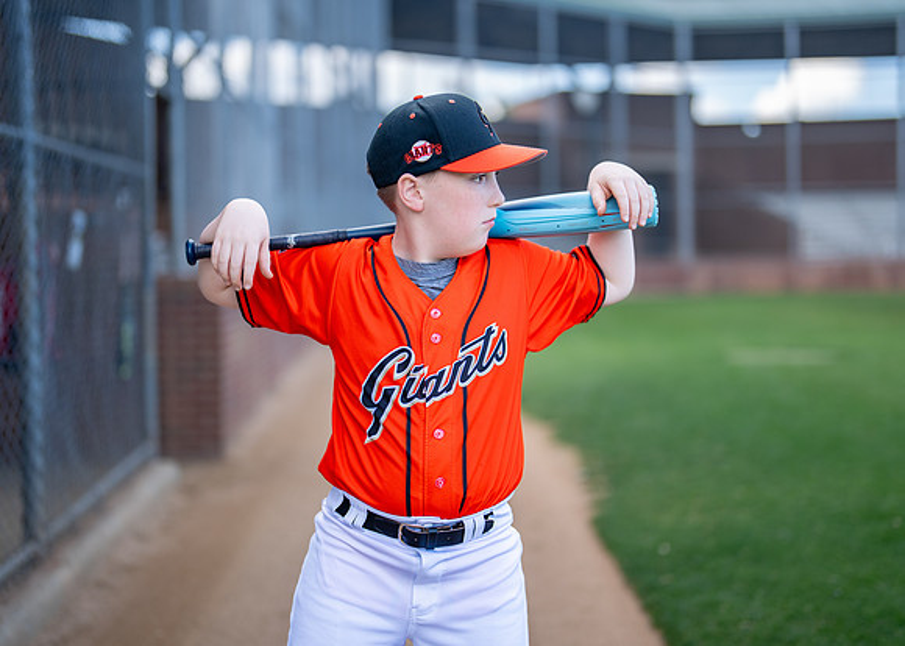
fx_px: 1441
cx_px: 431
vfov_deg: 25.3
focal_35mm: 56
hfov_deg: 34.8
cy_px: 304
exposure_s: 1/2000
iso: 125
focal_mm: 50
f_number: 1.2
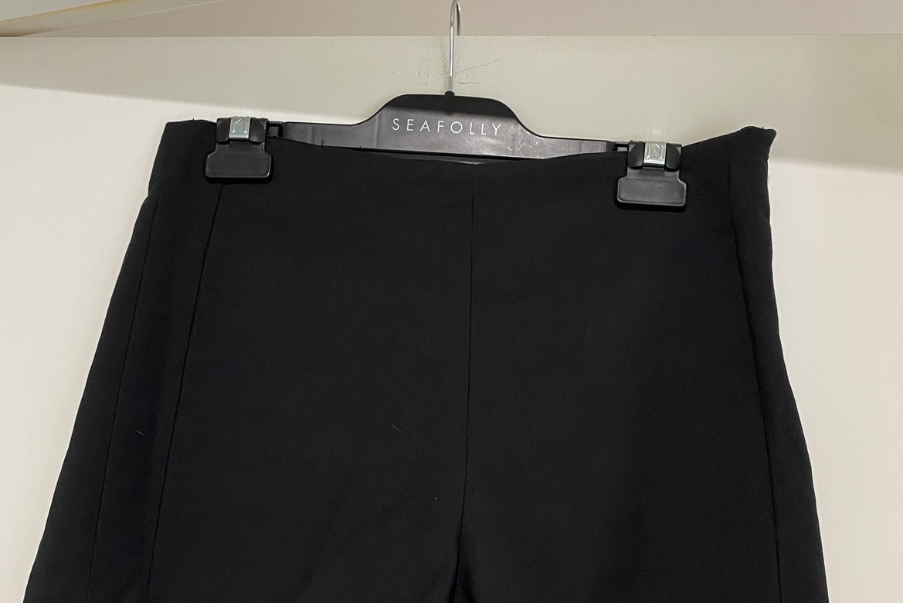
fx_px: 928
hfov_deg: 51.9
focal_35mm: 37
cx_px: 443
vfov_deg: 34.9
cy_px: 474
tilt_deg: +5.2
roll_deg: -2.5
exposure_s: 1/50
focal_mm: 4.25
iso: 200
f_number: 1.8
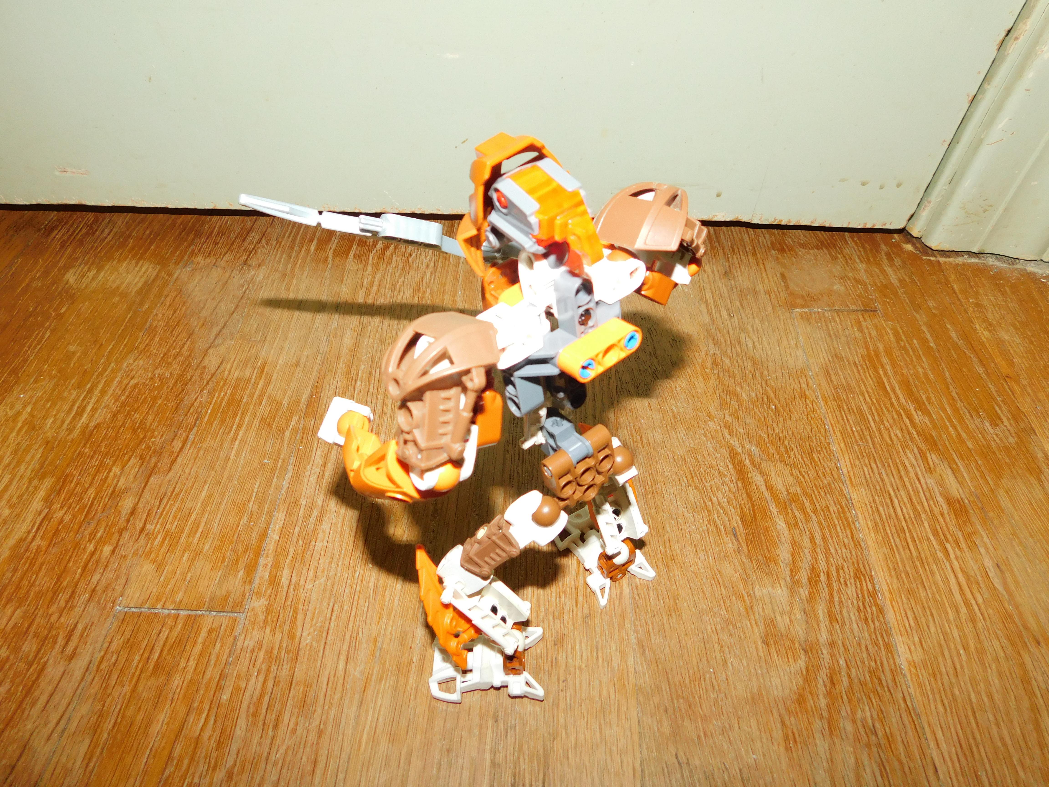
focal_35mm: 23
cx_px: 524
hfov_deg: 73.9
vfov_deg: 58.9
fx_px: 697
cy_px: 394
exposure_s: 1/30
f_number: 3
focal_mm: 4
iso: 200
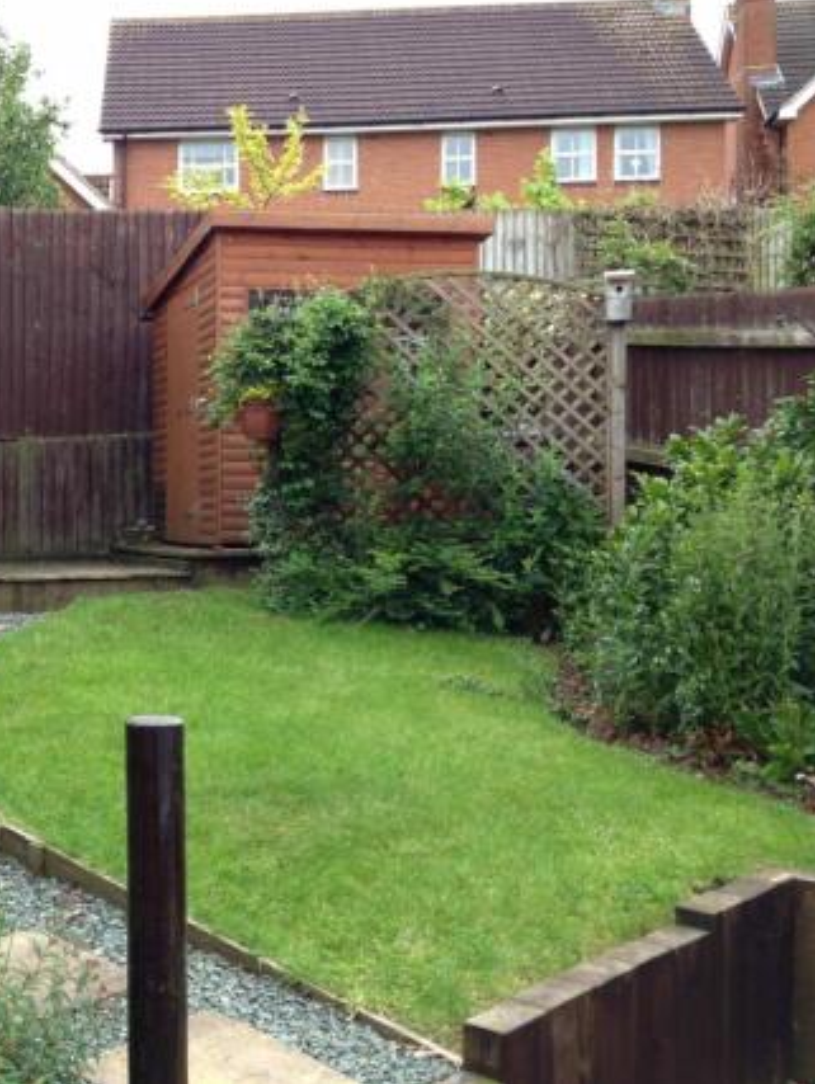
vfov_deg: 42.0
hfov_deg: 31.2
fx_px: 1411
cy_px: 537
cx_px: 136
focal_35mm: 45
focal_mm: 4.13
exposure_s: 1/179
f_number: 2.4
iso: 50
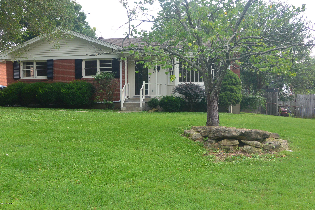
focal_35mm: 40
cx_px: 158
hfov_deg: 48.5
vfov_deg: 33.4
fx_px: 350
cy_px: 105
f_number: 4.2
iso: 160
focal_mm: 15.1
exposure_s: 1/250
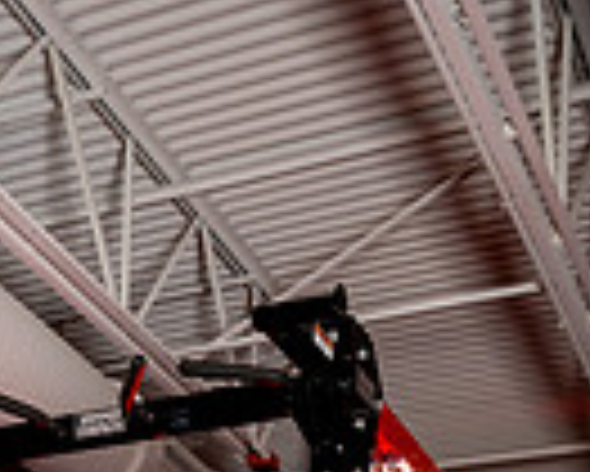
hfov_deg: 20.8
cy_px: 1002
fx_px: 1573
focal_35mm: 90
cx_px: 45
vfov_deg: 13.9
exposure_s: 1/250
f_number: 7.1
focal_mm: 28
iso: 400
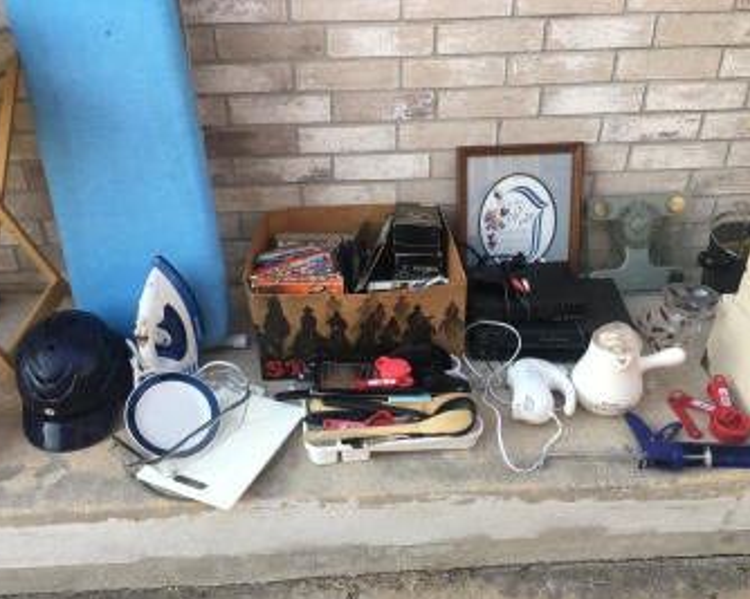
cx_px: 375
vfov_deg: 47.1
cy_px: 305
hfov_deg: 57.2
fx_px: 688
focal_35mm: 31
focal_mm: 4.15
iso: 32
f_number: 2.2
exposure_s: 1/120
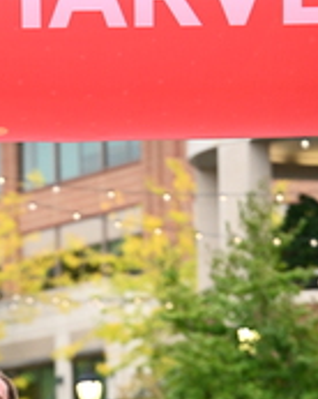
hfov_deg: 6.1
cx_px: 17
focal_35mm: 251
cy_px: 593
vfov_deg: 7.6
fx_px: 2958
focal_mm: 84
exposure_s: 1/1250
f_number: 2.8
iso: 1600
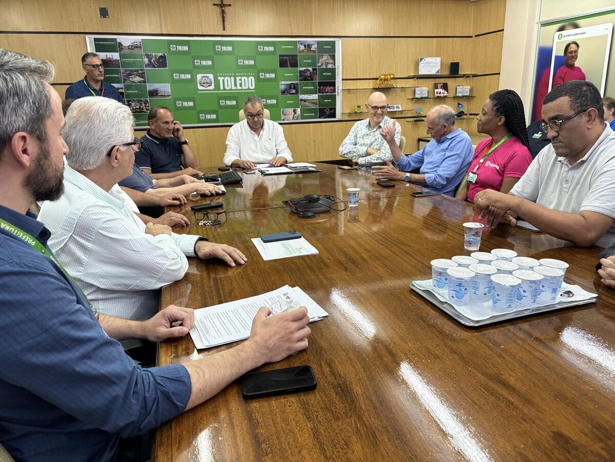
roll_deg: +1.7
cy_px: 231
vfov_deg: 53.1
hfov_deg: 67.3
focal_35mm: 26
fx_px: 462
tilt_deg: -15.6
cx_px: 308
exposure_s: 1/60
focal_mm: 5.96
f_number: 1.6
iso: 200
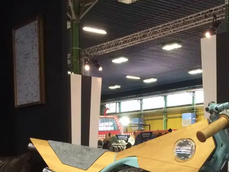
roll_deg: -0.3
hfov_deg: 26.6
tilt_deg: -6.7
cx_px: 140
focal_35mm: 73
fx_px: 483
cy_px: 207
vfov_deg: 19.0
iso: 320
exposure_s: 1/30
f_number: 2.2
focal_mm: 4.15
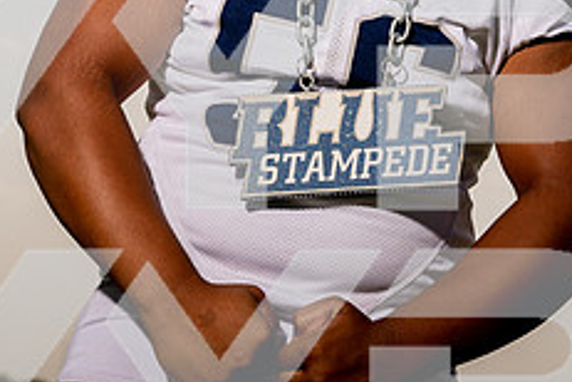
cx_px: 329
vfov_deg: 12.1
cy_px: 81
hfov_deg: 18.1
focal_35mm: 113
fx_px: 1795
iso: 100
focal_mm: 45
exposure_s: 1/1250
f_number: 4.5
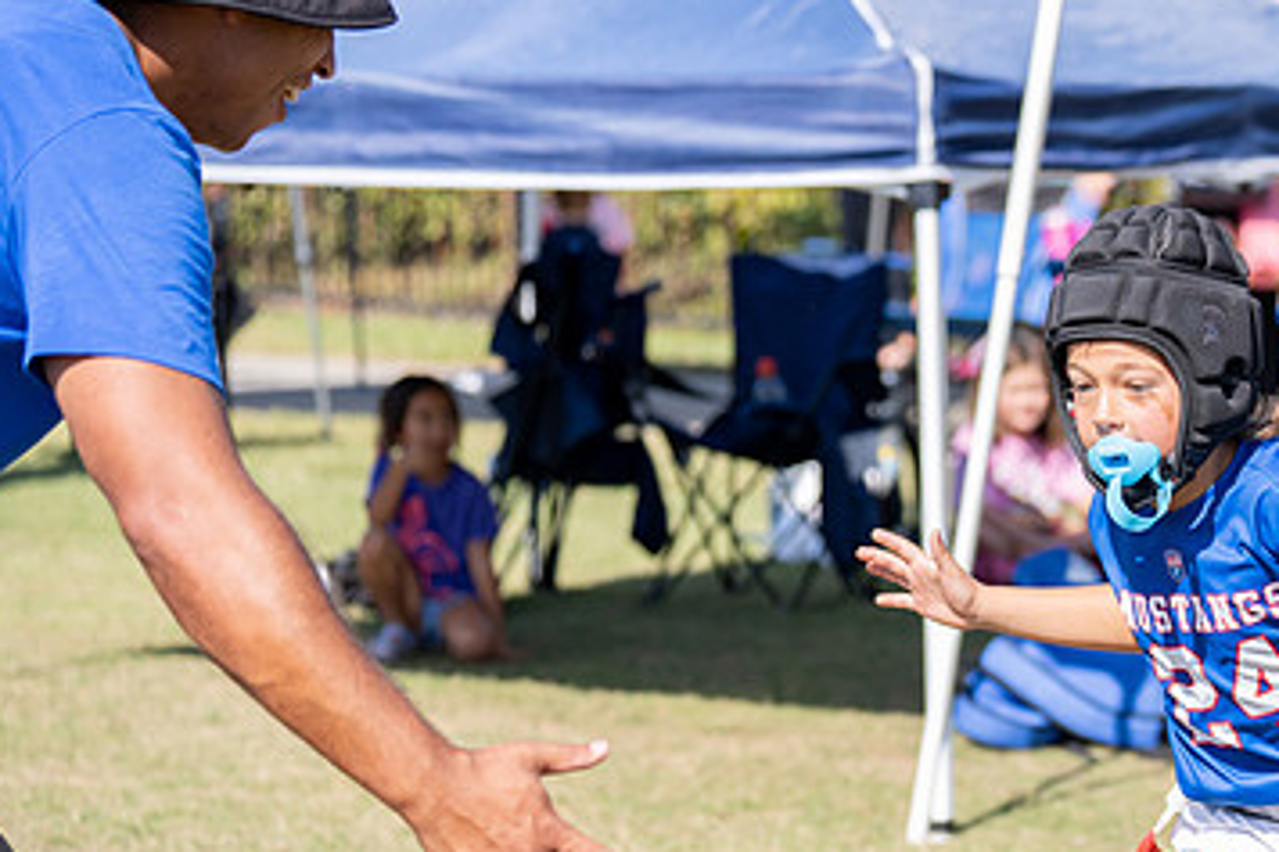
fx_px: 4829
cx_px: 1148
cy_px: 596
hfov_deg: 14.9
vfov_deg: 10.1
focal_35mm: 136
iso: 100
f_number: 2.8
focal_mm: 70
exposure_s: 1/1600
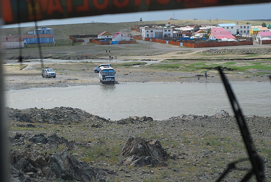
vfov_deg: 18.2
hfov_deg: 27.0
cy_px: 91
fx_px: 565
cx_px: 136
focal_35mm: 75
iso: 400
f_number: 5.6
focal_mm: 50
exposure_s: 1/2000
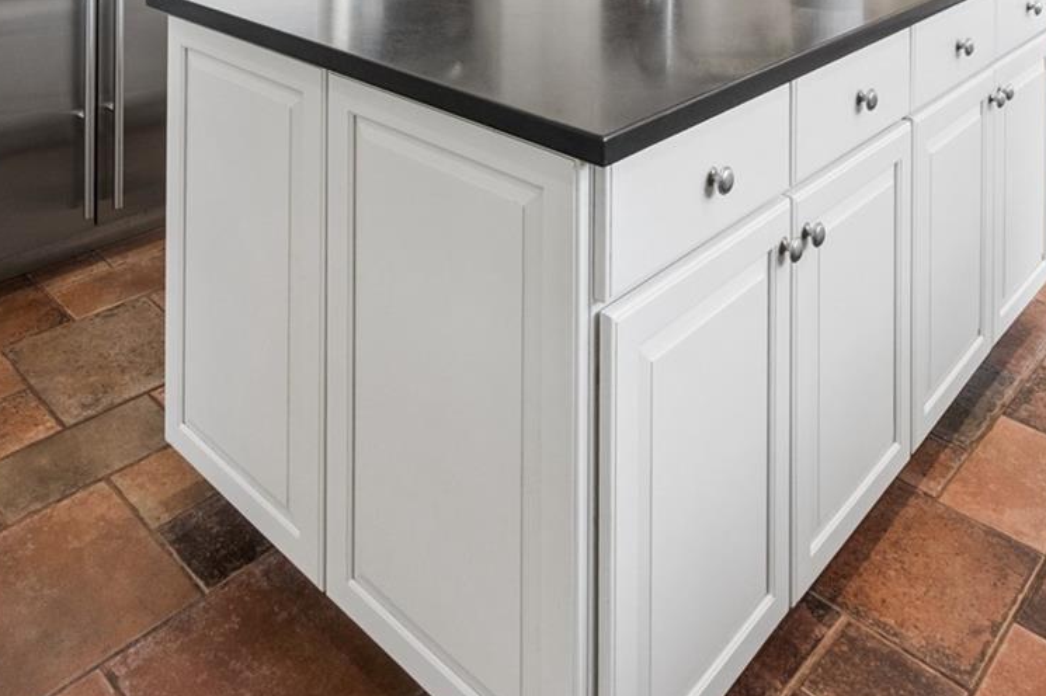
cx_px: 407
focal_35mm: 33
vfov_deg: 30.8
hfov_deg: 56.7
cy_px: -218
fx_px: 958
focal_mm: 8
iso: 320
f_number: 10
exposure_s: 1/8
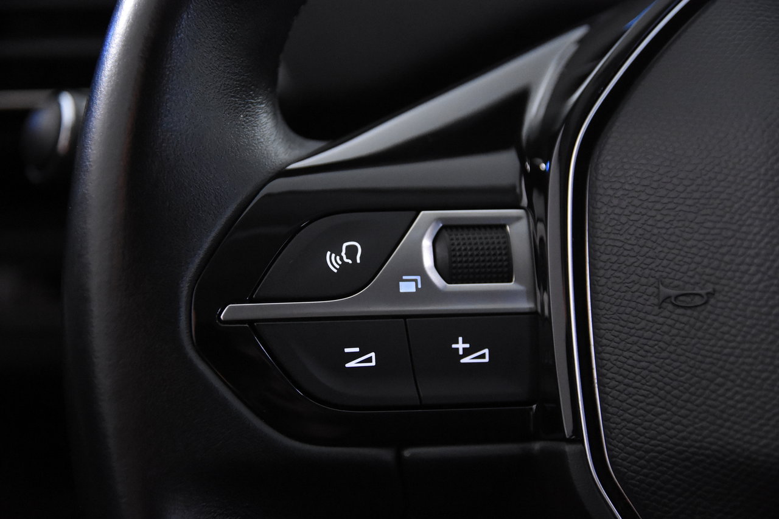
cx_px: 390
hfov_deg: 27.0
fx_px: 1623
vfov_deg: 18.2
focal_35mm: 75
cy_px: 260
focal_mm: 50
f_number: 3.8
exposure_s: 1/80
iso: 5600
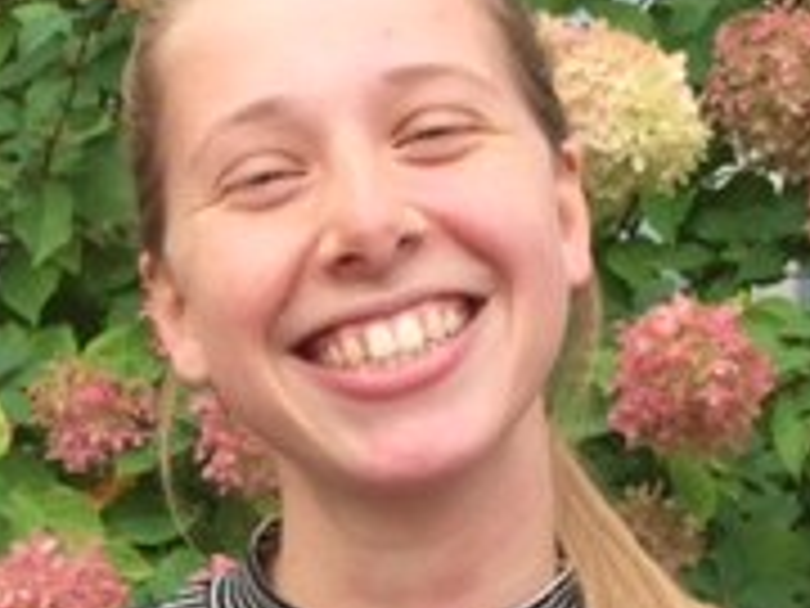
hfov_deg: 19.0
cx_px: 248
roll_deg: -0.8
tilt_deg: -4.3
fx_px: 2410
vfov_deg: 14.2
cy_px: 603
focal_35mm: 103
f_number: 2.2
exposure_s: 1/363
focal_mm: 4.15
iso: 32
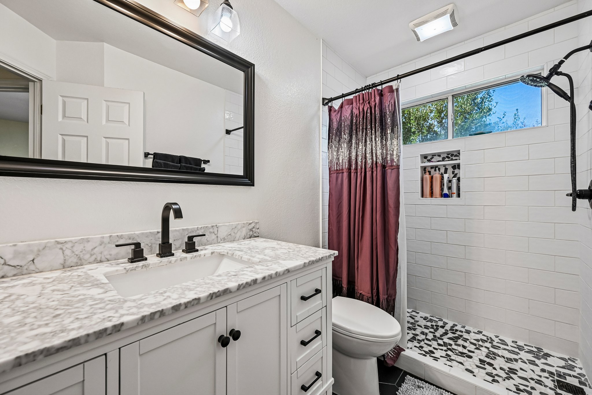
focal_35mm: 14
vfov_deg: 81.2
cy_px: 198
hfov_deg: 104.3
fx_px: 230
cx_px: 296
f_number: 8
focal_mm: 14
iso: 160
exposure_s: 1/15
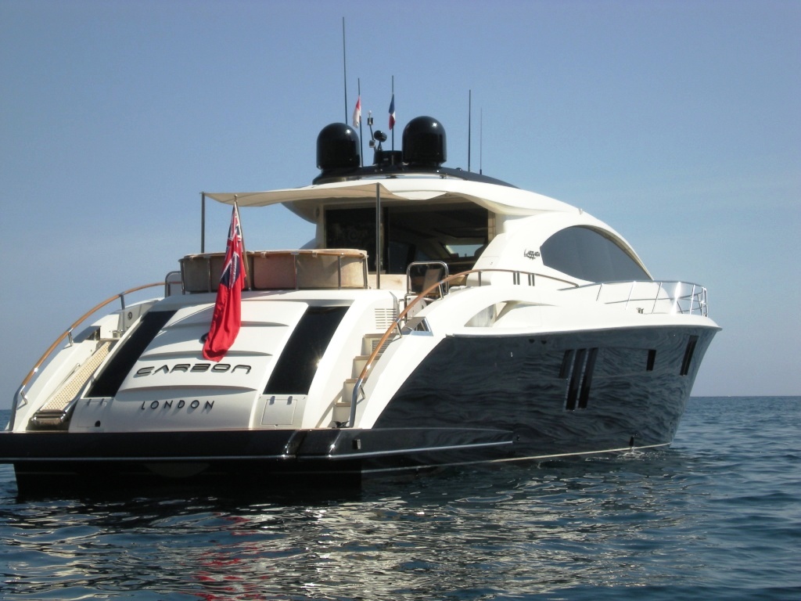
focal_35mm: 74
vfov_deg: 19.9
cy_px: 300
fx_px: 1712
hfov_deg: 26.3
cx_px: 400
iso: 89
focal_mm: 12.3
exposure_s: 1/535
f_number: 6.5
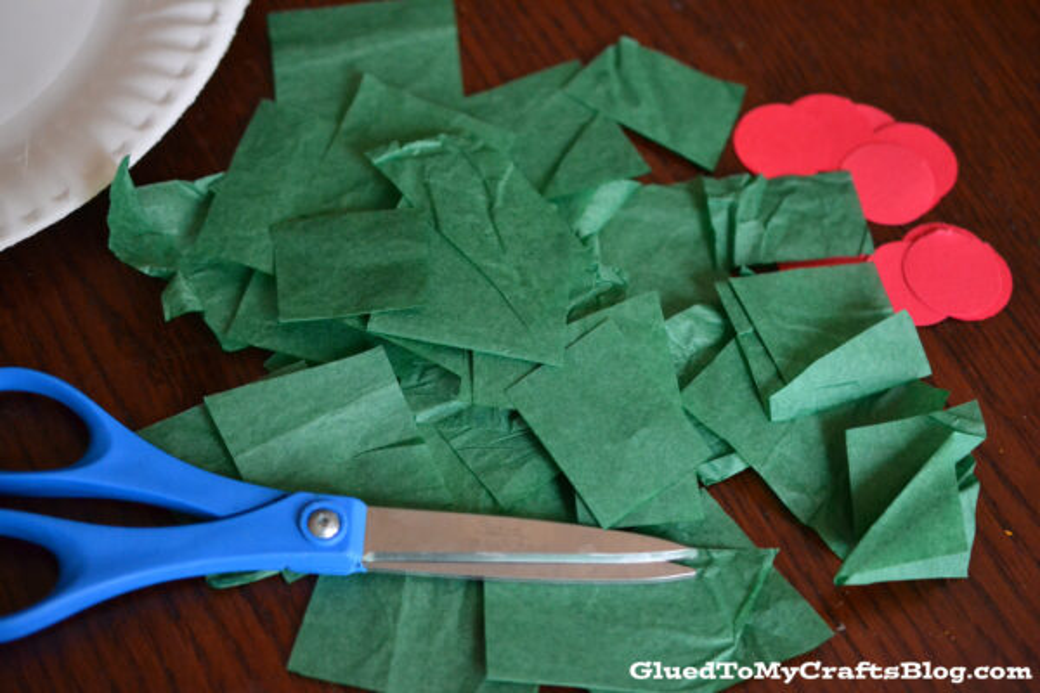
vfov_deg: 22.6
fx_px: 1733
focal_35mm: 60
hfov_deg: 33.4
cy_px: 346
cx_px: 520
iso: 3200
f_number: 3
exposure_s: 1/400
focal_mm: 40
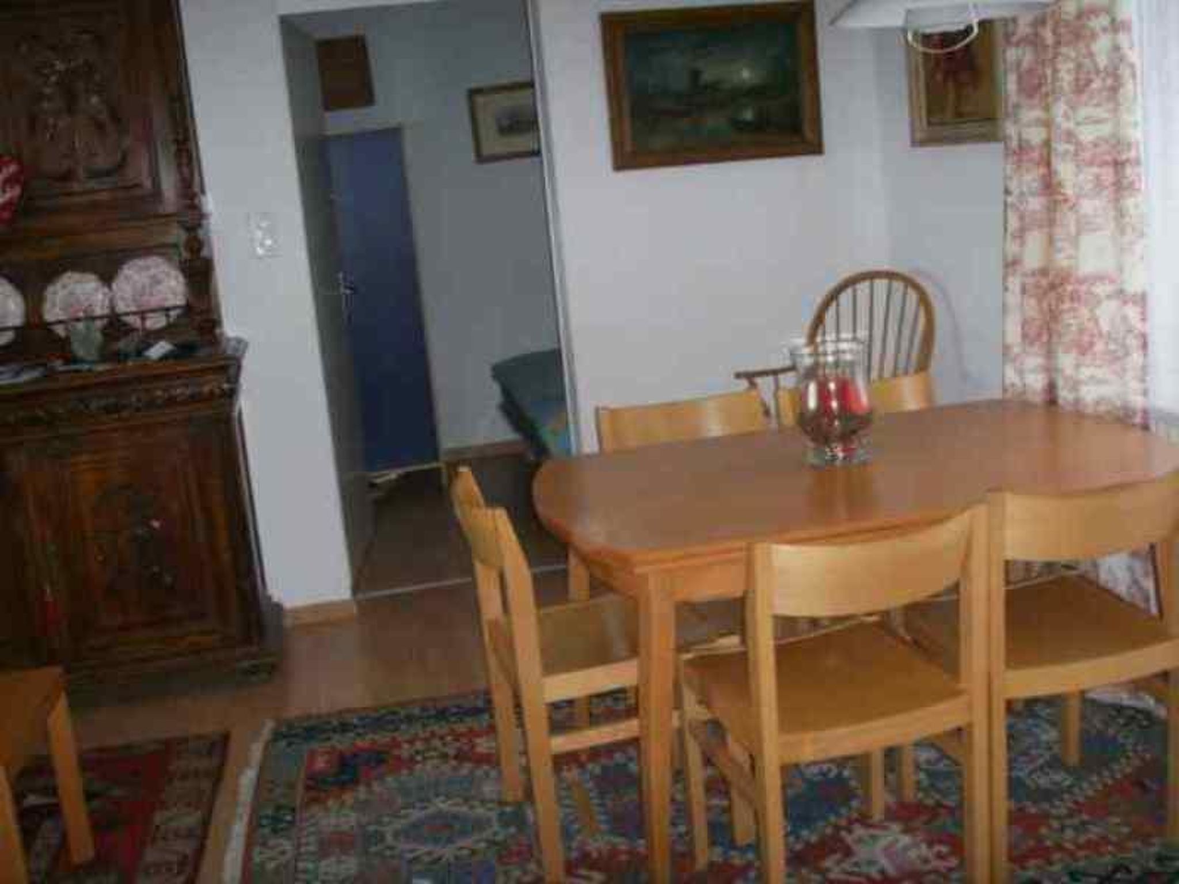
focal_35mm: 39
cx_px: 590
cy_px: 442
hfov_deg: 47.9
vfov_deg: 36.8
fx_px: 1328
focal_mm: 6.6
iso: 132
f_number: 3.5
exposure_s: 1/45
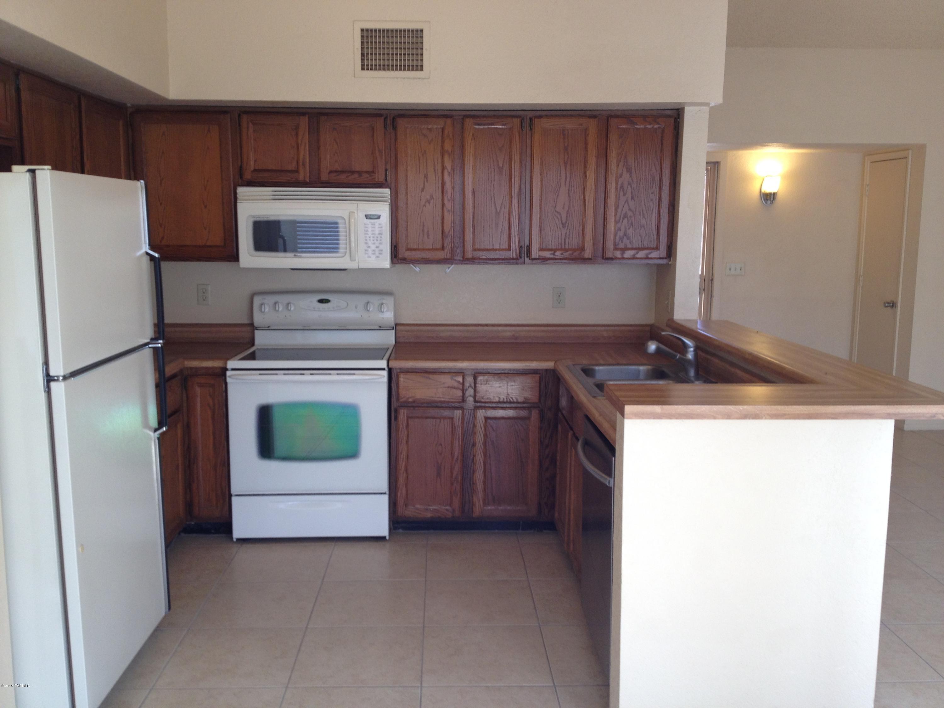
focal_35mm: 35
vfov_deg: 40.7
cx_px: 472
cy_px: 354
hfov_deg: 52.6
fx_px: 954
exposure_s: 1/40
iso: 64
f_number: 2.4
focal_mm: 4.28
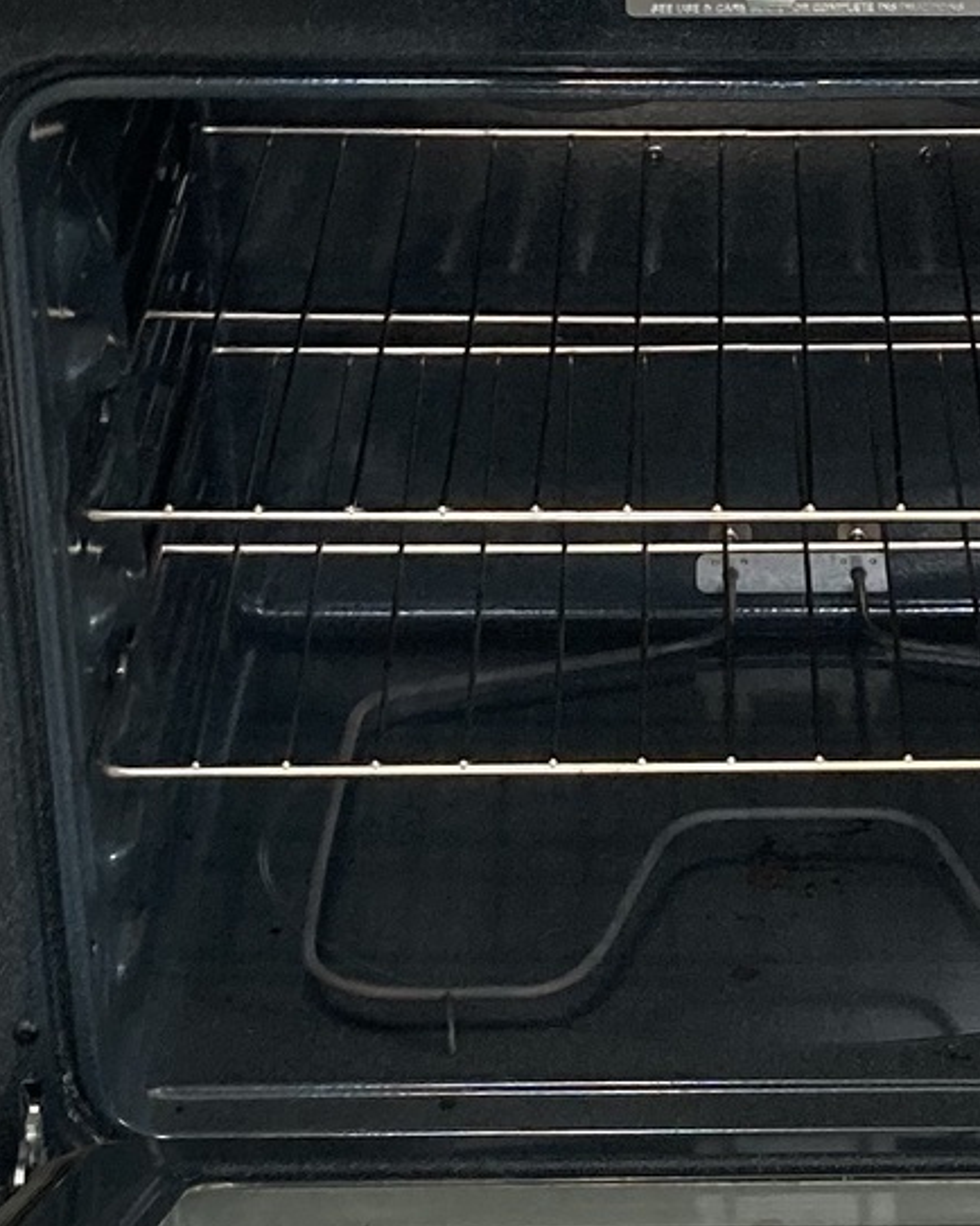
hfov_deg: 13.2
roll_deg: +0.3
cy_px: 639
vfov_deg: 16.6
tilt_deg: -25.2
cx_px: 790
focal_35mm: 116
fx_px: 4208
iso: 125
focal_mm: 3.99
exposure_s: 1/60
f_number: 1.8
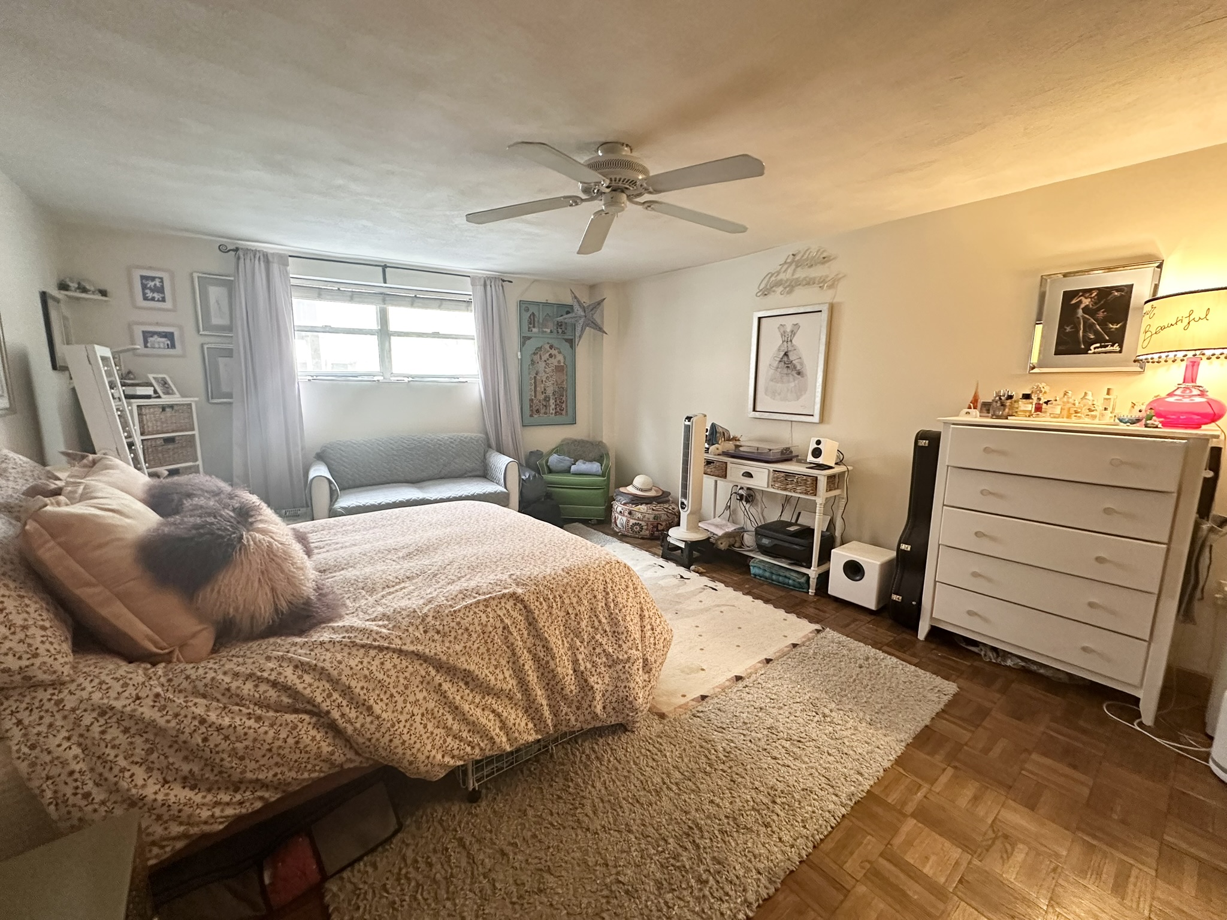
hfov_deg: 102.1
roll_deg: -0.6
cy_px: 460
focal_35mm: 14
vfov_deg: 85.7
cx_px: 614
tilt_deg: -8.5
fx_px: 496
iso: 800
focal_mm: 2.22
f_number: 2.2
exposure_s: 1/60
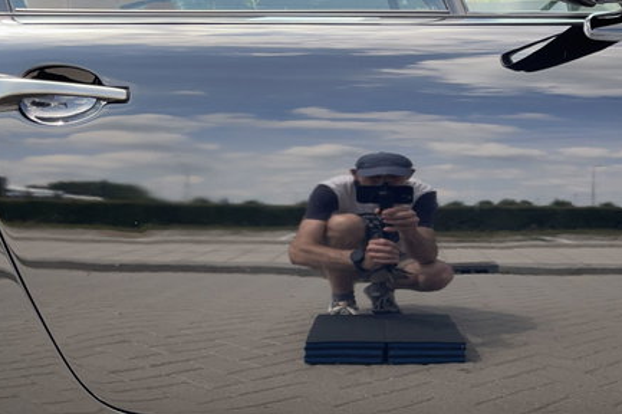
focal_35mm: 48
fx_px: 829
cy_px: 264
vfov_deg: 27.9
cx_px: 422
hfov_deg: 40.6
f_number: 1.6
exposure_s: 1/478
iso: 50
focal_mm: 5.1
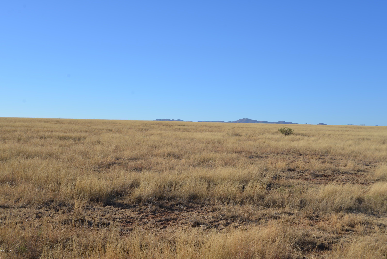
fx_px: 484
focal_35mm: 45
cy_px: 130
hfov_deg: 43.6
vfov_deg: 29.9
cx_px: 194
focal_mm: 45
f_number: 9
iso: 100
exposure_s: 1/320
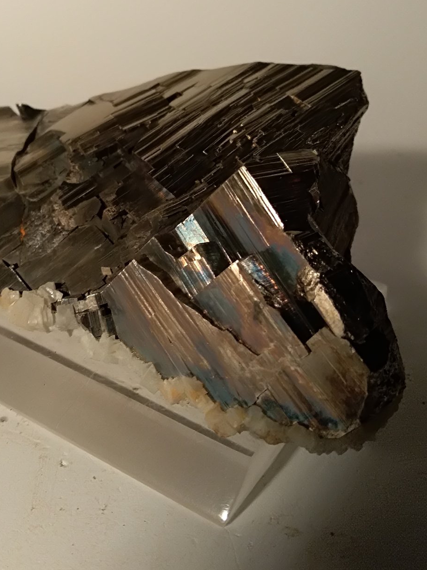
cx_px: 155
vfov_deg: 53.3
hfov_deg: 41.4
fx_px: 559
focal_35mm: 34
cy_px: 212
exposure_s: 1/33.3
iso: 255
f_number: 2
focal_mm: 3.54
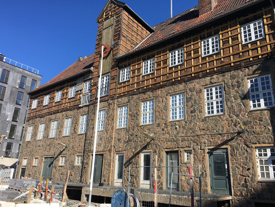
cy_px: 104
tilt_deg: +18.0
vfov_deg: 48.2
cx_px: 138
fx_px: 230
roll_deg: -1.2
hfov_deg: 61.7
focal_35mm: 29
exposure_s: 1/1538
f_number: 2.2
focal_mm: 4.15
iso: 25
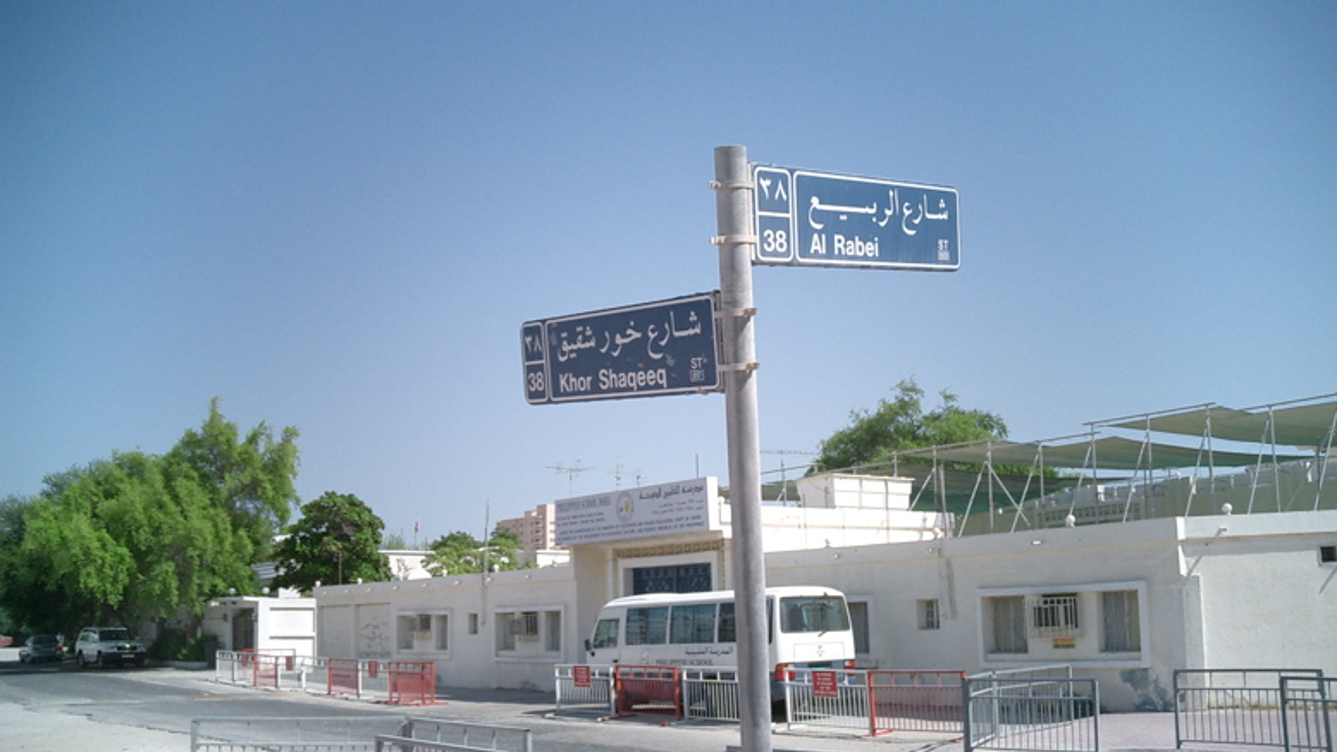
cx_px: 675
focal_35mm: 39
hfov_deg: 51.6
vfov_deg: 30.4
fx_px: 1383
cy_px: 394
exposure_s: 1/1000
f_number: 4.2
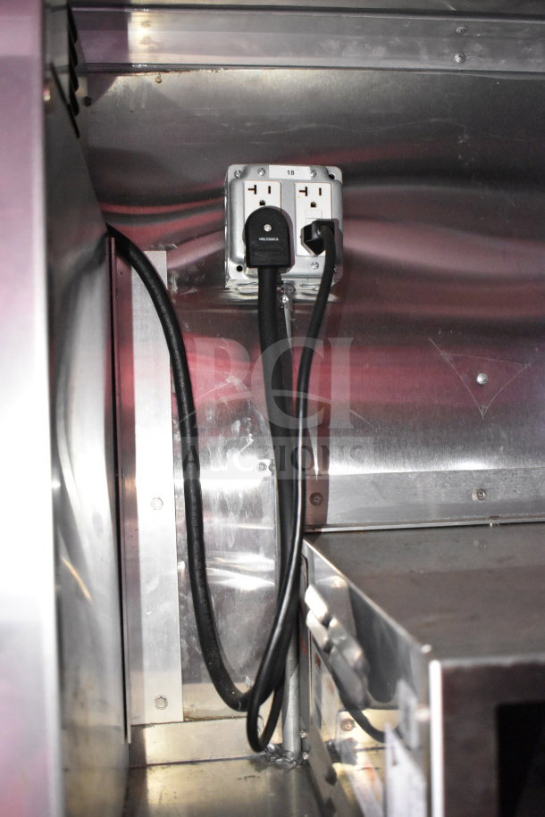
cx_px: 272
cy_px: 408
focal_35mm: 36
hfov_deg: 36.9
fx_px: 817
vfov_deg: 53.1
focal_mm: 24
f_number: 3.8
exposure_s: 1/40
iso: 6400
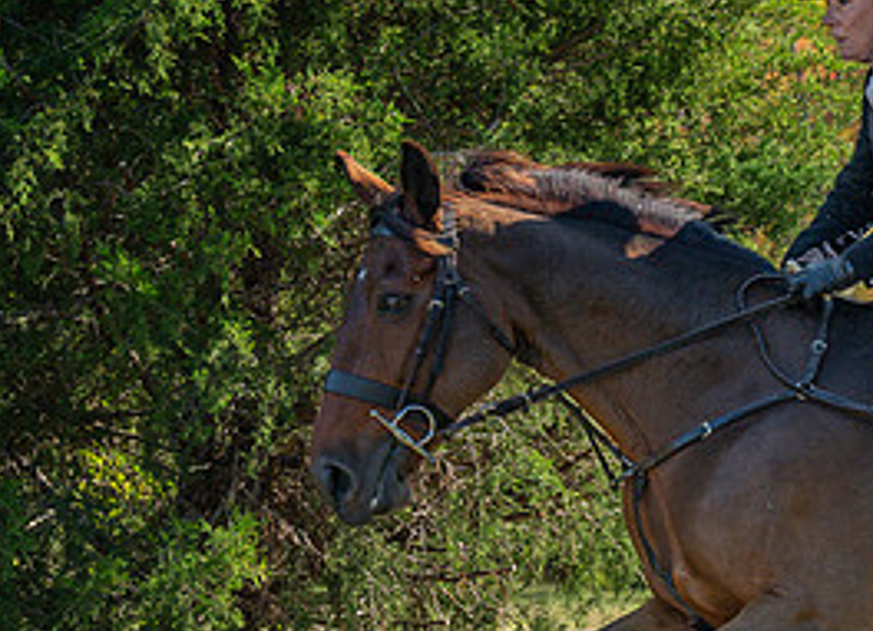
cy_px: 402
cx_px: 873
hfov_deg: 11.0
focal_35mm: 181
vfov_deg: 8.0
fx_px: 4507
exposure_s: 1/640
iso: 500
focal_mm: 70
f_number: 4
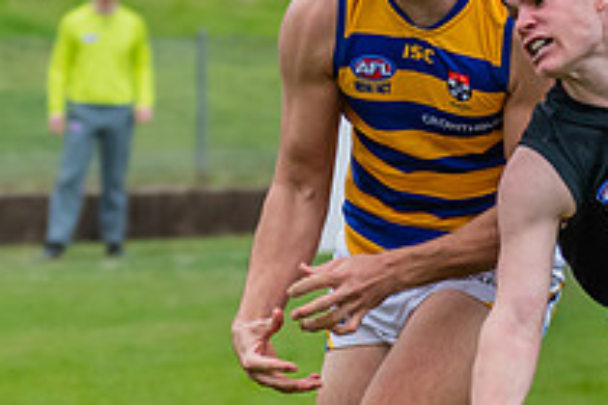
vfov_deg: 2.1
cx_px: 510
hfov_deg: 3.1
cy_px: 230
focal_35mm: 660
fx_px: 11146
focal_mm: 150
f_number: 5
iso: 1000
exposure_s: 1/1600
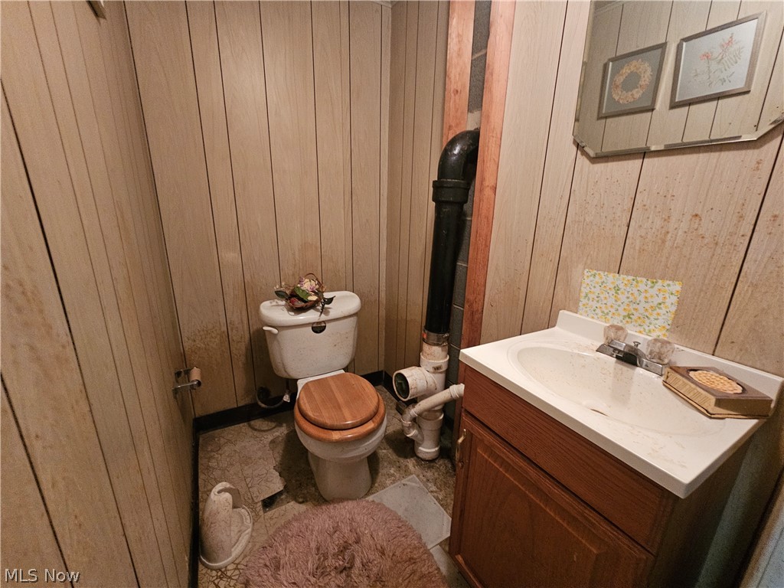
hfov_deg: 106.2
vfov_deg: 89.9
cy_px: 294
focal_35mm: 13
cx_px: 392
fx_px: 294
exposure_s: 1/24
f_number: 2.2
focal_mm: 2.2
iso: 640
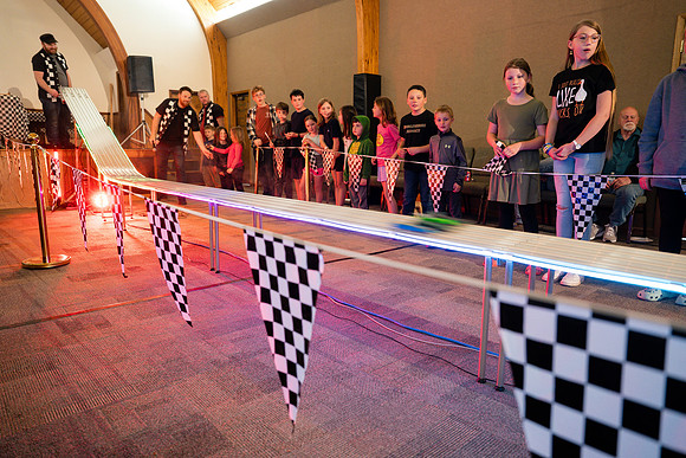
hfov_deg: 73.7
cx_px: 343
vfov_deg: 53.2
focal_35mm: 24
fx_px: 457
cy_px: 229
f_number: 3.2
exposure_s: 1/40
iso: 800
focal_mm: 24
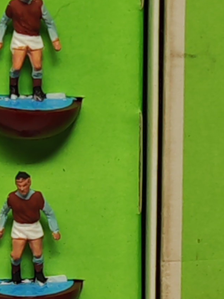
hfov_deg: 5.6
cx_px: 163
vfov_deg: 7.4
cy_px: 446
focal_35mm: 263
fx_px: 2269
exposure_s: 1/230
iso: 50
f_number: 1.9
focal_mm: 6.67
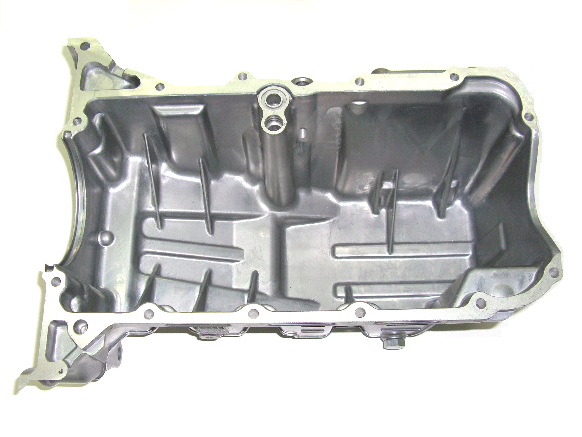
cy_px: 218
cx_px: 291
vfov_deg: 37.7
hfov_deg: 49.0
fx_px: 639
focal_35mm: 38
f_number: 2.8
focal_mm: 7.9
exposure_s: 1/60
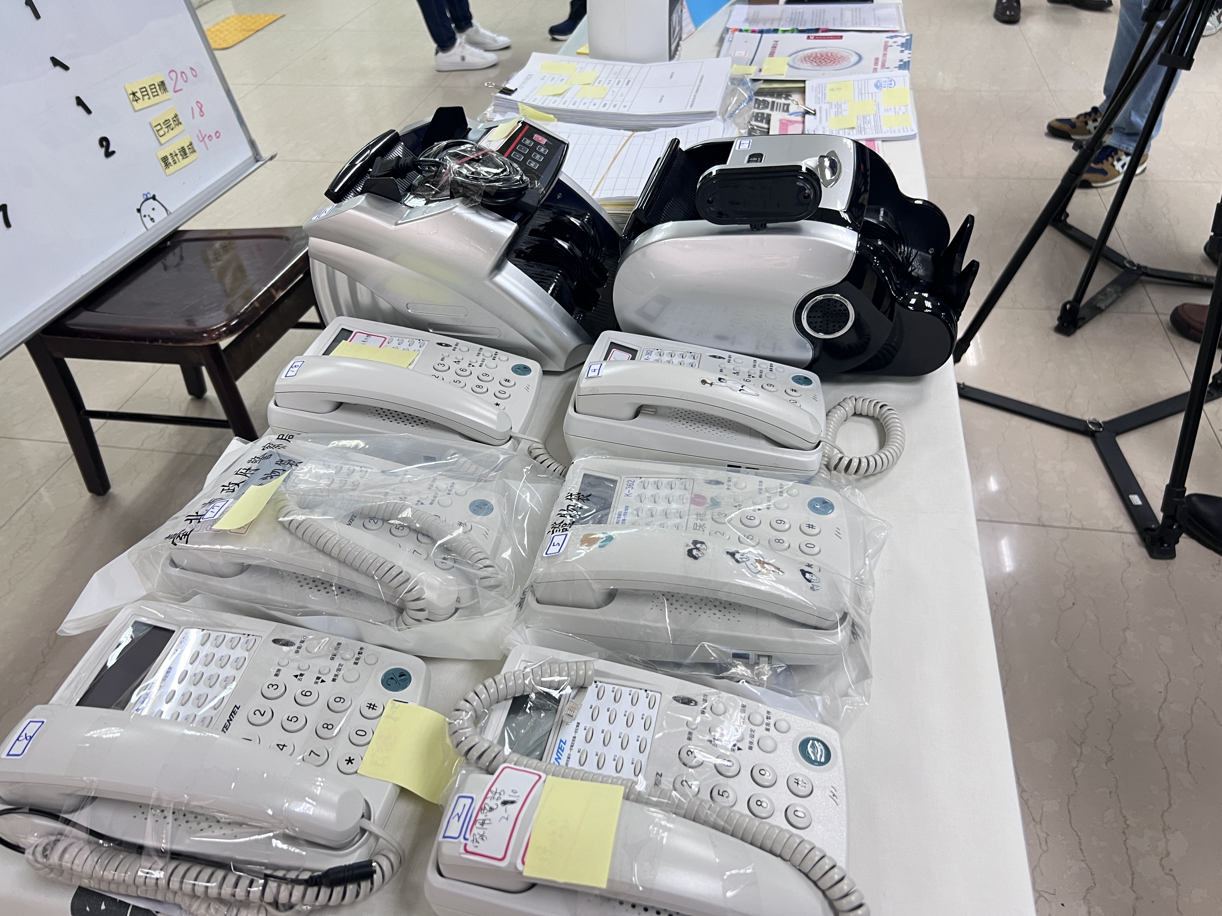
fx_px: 918
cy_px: 458
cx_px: 611
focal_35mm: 26
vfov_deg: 53.1
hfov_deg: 67.3
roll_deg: +4.5
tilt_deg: -39.8
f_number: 1.5
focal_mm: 5.7
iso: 80
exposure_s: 1/60
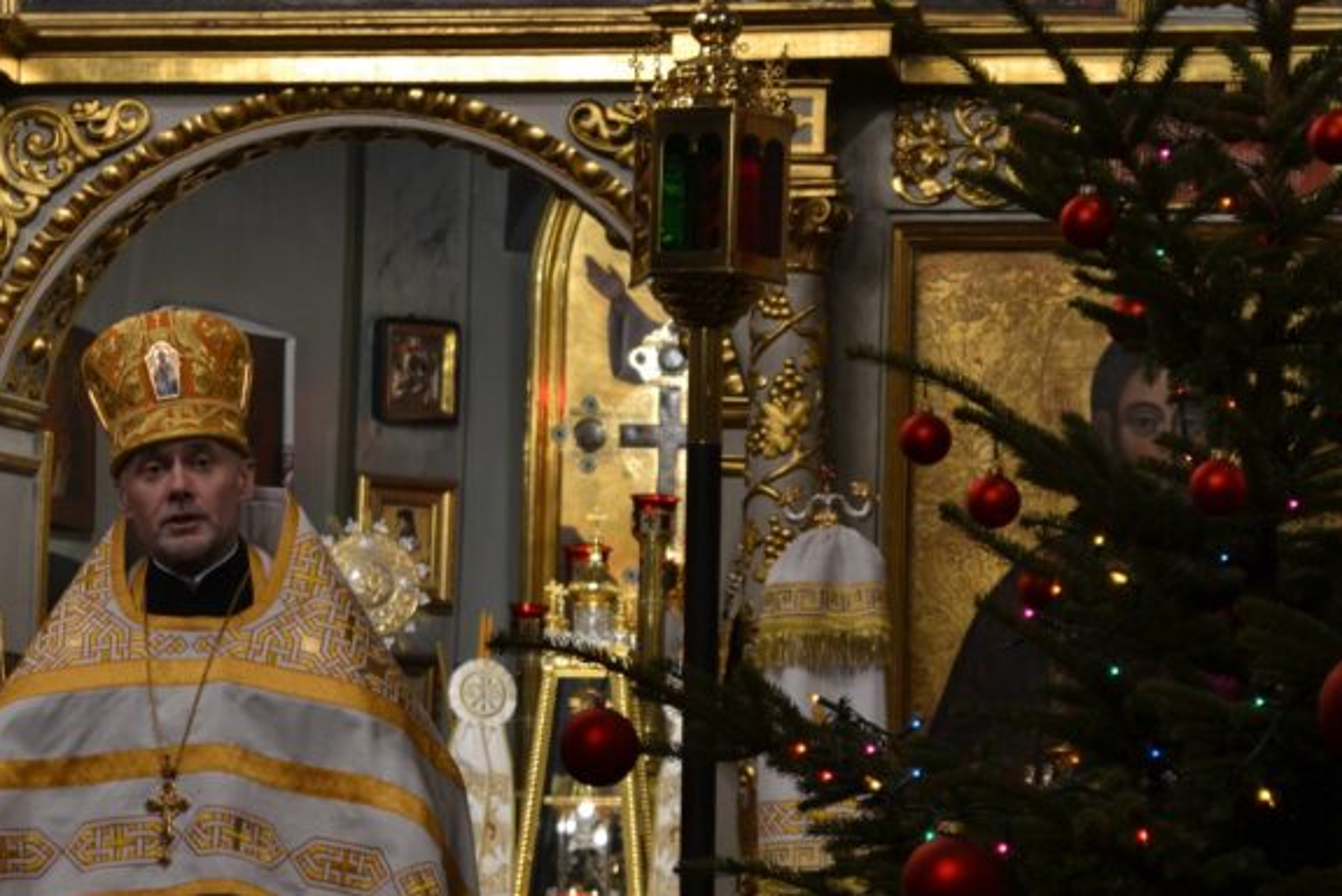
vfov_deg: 9.3
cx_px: 203
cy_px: 668
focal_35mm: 147
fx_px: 5478
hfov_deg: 13.9
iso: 450
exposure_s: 1/15
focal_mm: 55
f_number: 5.6
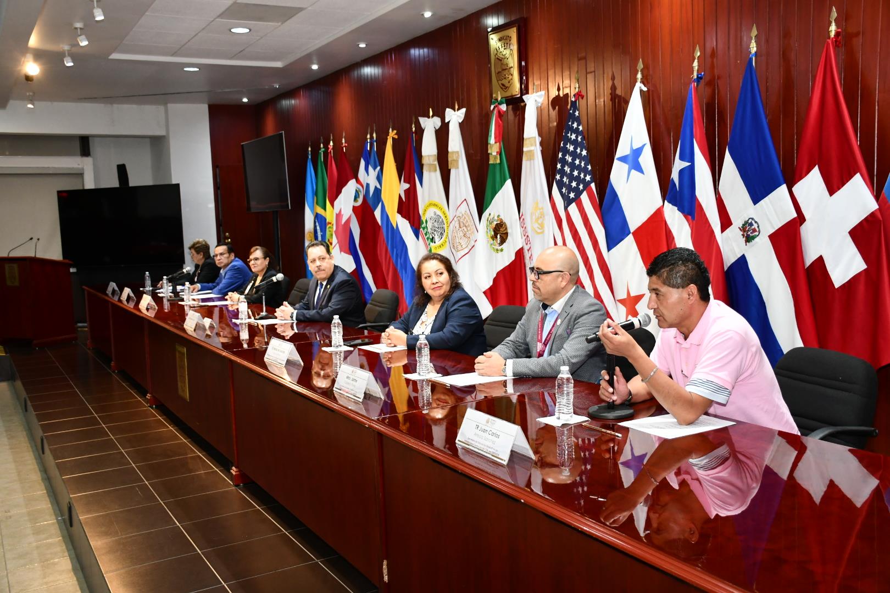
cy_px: 296
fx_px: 840
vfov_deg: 38.9
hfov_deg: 55.8
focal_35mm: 34
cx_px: 445
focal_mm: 23
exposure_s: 1/60
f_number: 4
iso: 1250
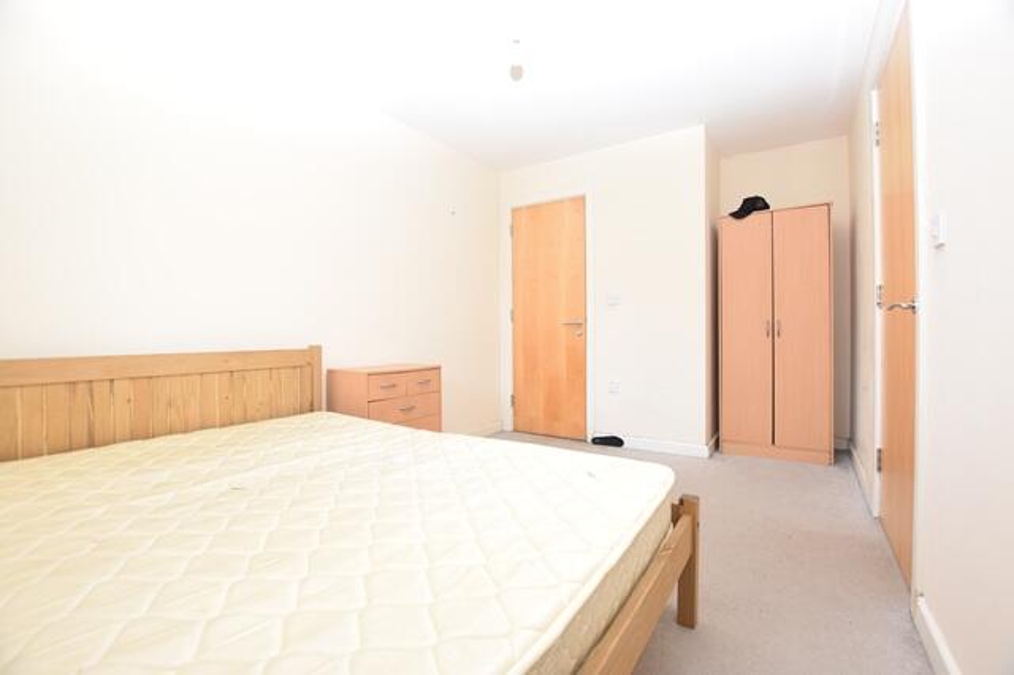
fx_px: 422
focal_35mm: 15
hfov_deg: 100.4
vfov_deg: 77.3
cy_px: 338
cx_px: 507
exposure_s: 1/100
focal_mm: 10
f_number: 5
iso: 800
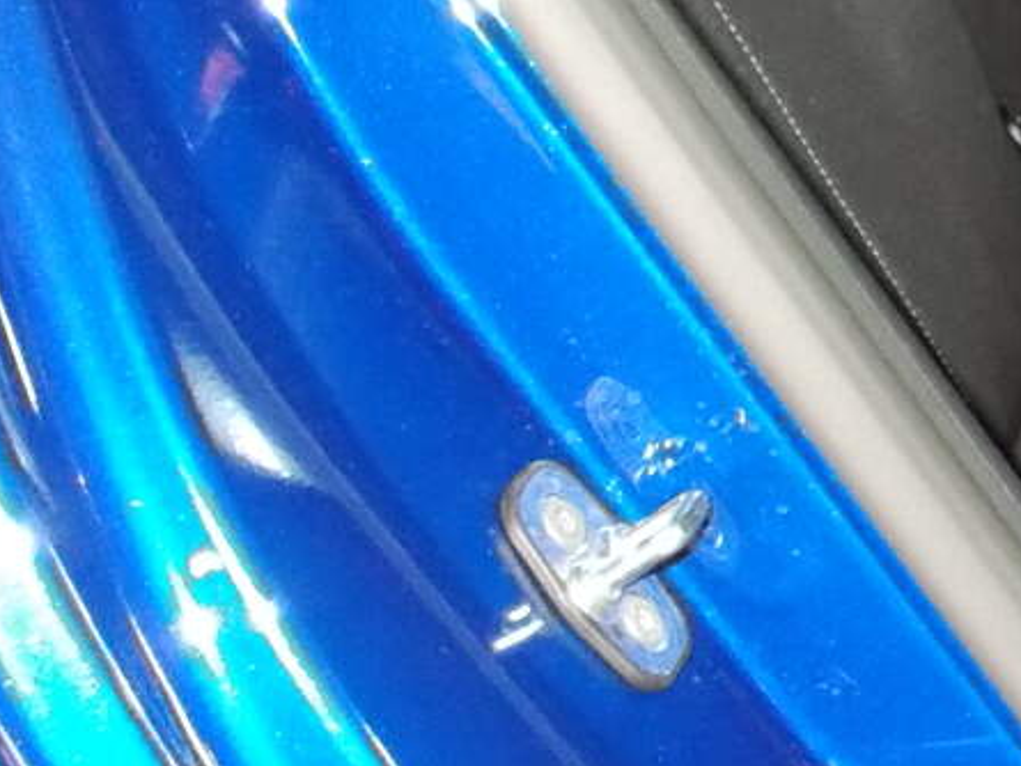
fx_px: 2862
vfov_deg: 15.1
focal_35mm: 97
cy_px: 62
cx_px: 1484
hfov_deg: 18.2
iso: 640
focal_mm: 5.3
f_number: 3.4
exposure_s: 1/25
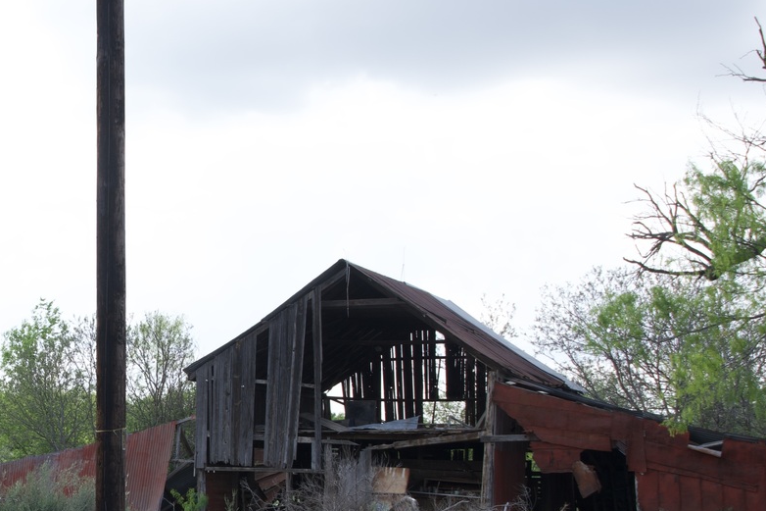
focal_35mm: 87
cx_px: 101
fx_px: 1851
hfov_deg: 22.9
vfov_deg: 15.6
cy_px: 400
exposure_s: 1/125
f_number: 8
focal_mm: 28
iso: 100
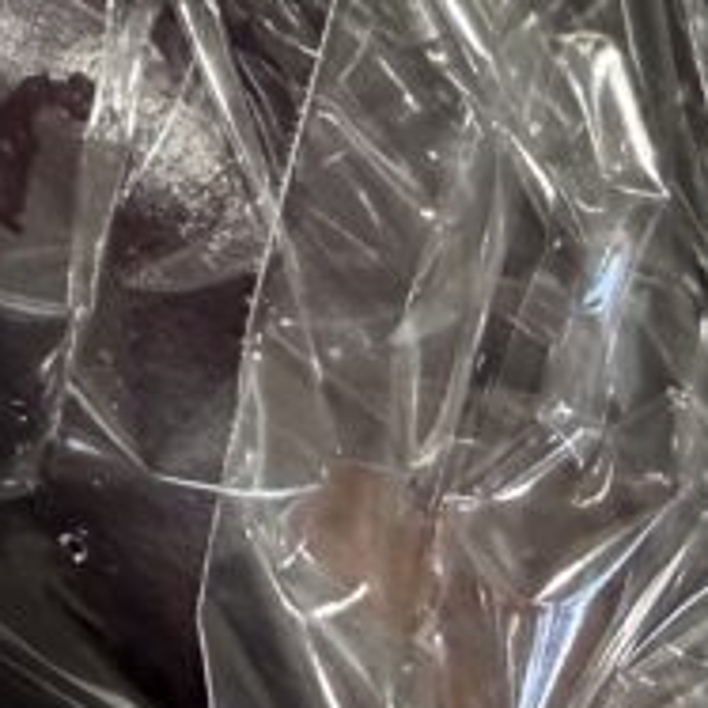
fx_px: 2522
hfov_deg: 15.6
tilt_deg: -50.1
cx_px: 753
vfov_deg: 15.2
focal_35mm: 109
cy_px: -242
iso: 320
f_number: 2.2
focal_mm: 2.22
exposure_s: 1/60
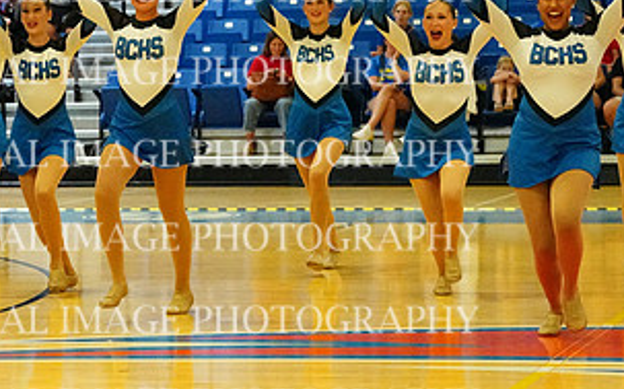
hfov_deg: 12.3
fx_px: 2889
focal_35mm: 170
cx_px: 181
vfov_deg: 7.7
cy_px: 112
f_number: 4
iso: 20000
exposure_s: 1/1000
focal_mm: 87
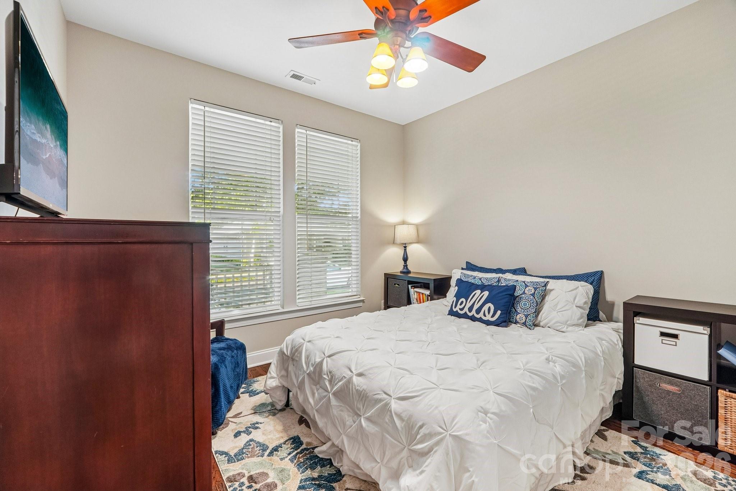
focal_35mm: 15
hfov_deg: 100.4
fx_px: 307
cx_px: 368
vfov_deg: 77.3
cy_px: 246
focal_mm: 10
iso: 400
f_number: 8
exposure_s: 1/8
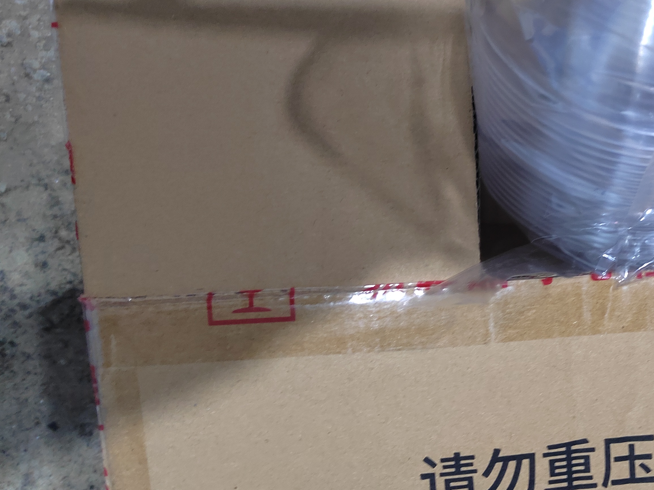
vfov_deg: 36.8
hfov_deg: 44.8
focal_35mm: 39
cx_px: 549
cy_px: 228
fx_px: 737
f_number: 1.9
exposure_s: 1/33.3
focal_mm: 5.52
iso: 3578
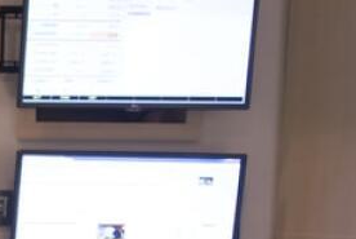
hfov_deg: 13.0
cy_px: 322
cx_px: -326
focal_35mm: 139
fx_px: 1377
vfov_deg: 9.7
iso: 1600
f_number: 3.8
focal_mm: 32
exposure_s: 1/40
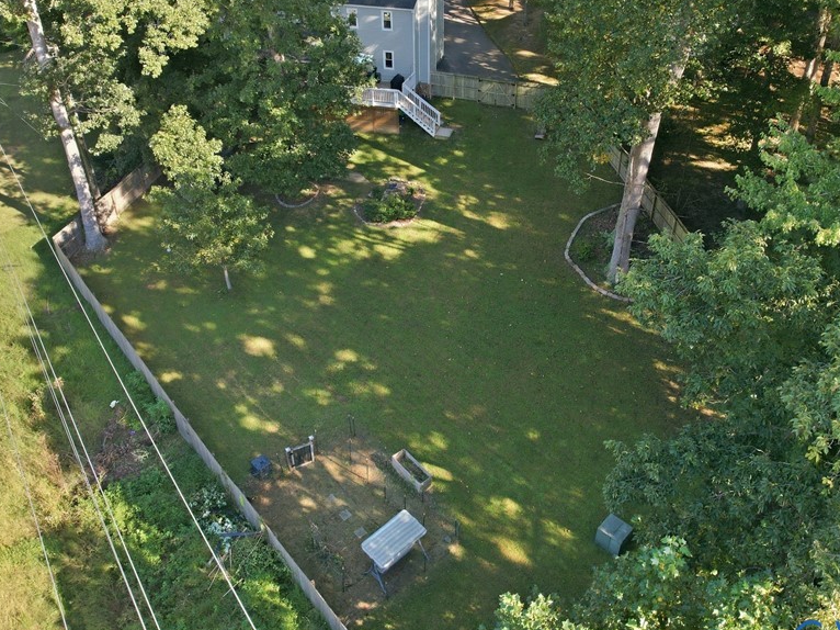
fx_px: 728
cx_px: 438
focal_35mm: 30
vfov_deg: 46.6
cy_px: 271
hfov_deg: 60.0
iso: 100
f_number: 2.8
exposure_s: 1/250
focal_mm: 8.4
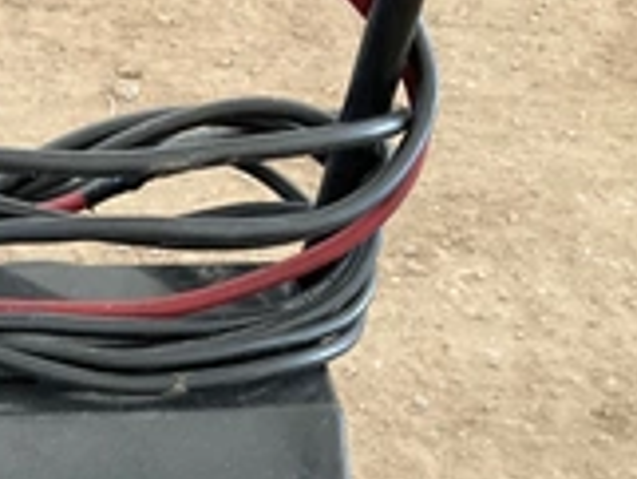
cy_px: 550
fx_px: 1326
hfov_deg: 25.7
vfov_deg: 19.5
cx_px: 4
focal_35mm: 72
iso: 64
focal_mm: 3
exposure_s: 1/84
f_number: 1.8
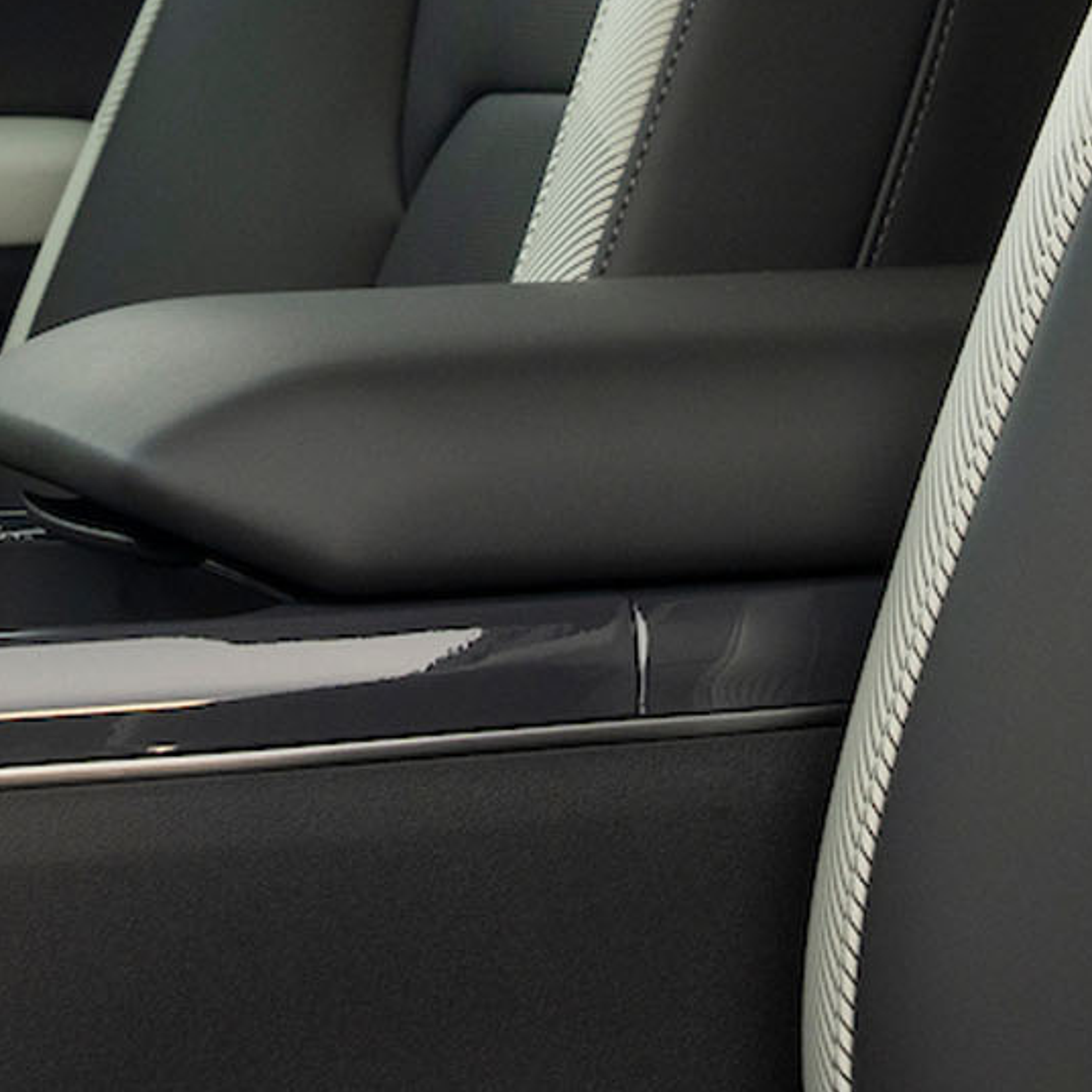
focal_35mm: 133
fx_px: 4747
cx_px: 905
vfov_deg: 12.8
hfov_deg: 13.1
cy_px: -270
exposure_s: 1/25
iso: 500
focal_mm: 24
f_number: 8
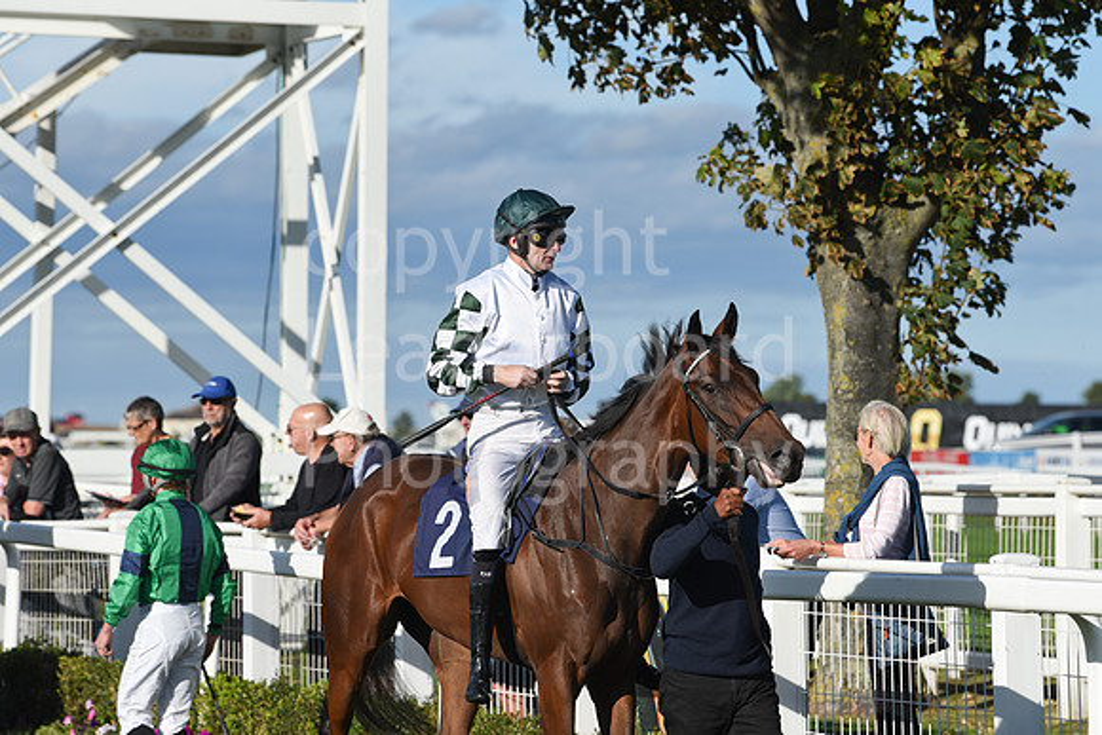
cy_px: 368
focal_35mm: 200
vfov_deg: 6.9
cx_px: 551
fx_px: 6123
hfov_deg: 10.3
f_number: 6.3
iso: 400
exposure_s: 1/3200
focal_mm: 200
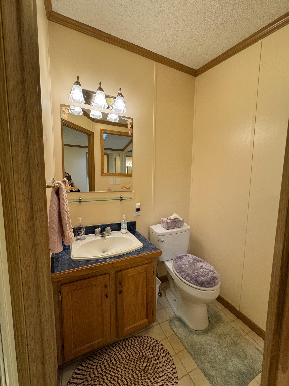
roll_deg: -0.6
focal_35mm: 14
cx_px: 144
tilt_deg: -6.5
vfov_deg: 102.1
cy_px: 193
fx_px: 156
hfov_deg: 85.7
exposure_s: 1/120
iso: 200
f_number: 2.2
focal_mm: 2.22
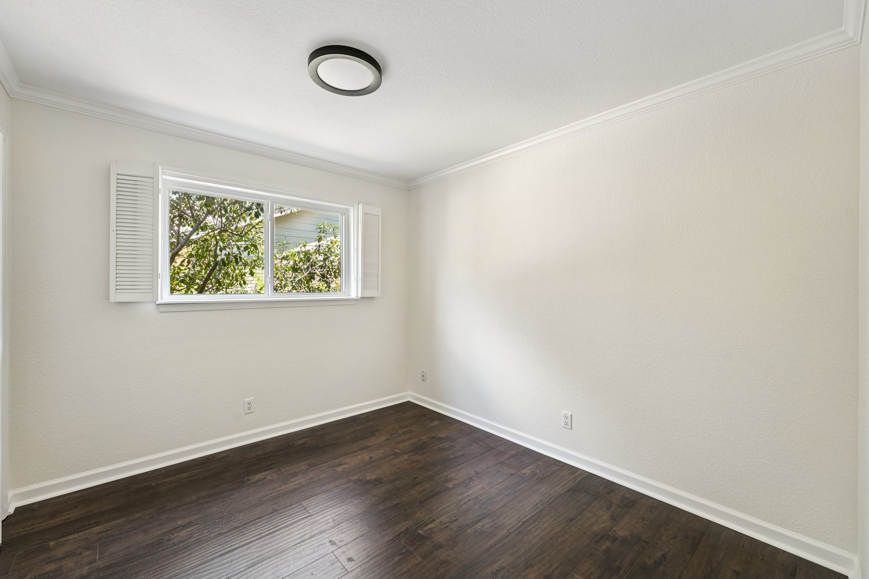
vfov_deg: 81.2
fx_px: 338
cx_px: 434
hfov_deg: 104.3
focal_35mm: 14
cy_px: 290
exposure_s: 1/8
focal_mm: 14
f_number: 8
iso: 400
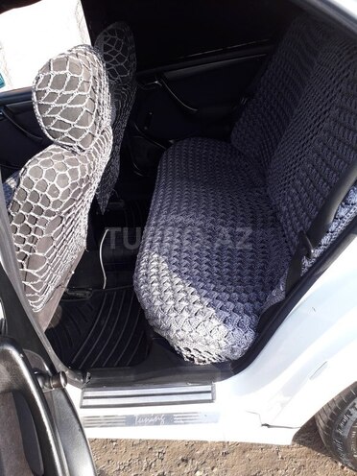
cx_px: 178
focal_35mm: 27
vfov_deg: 65.3
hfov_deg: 51.4
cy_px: 238
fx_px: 371
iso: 40
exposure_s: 1/152
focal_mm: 3.6
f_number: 1.9
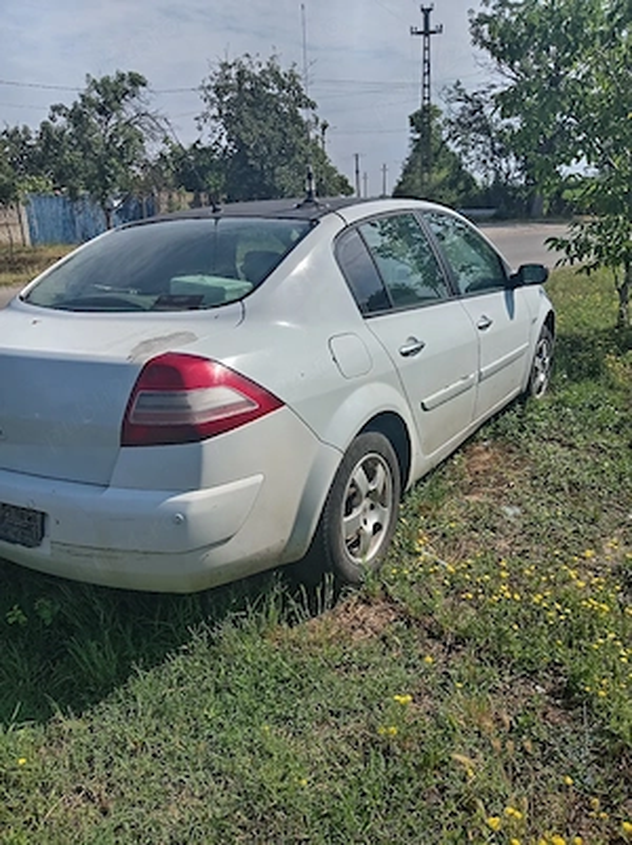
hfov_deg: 51.3
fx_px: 658
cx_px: 316
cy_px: 422
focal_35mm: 27
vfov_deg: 65.4
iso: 100
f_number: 1.8
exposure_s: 1/833
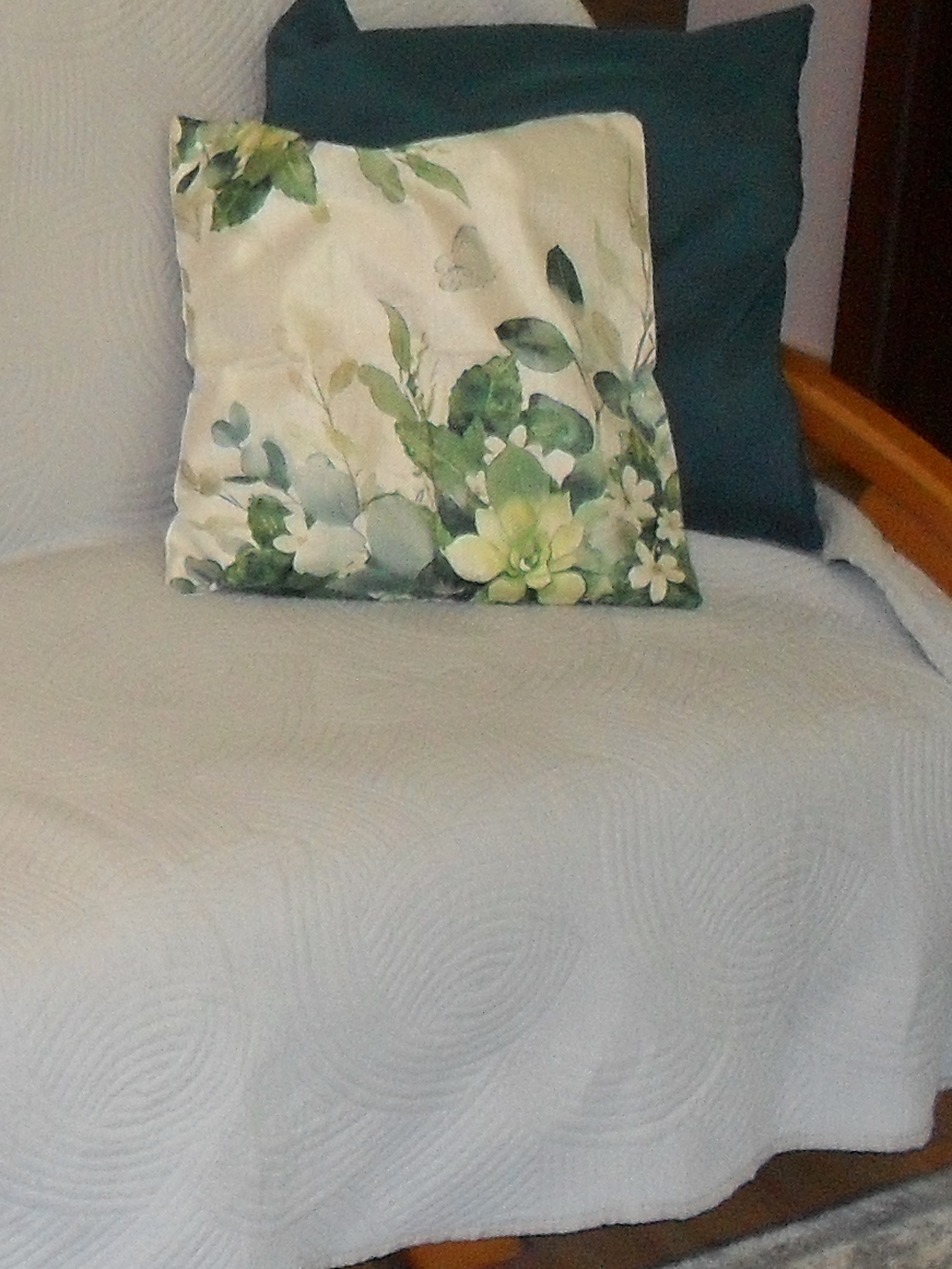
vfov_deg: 17.6
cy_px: 125
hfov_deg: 12.9
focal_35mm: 110
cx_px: -363
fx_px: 4033
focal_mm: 6.3
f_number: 3.2
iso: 200
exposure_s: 1/45
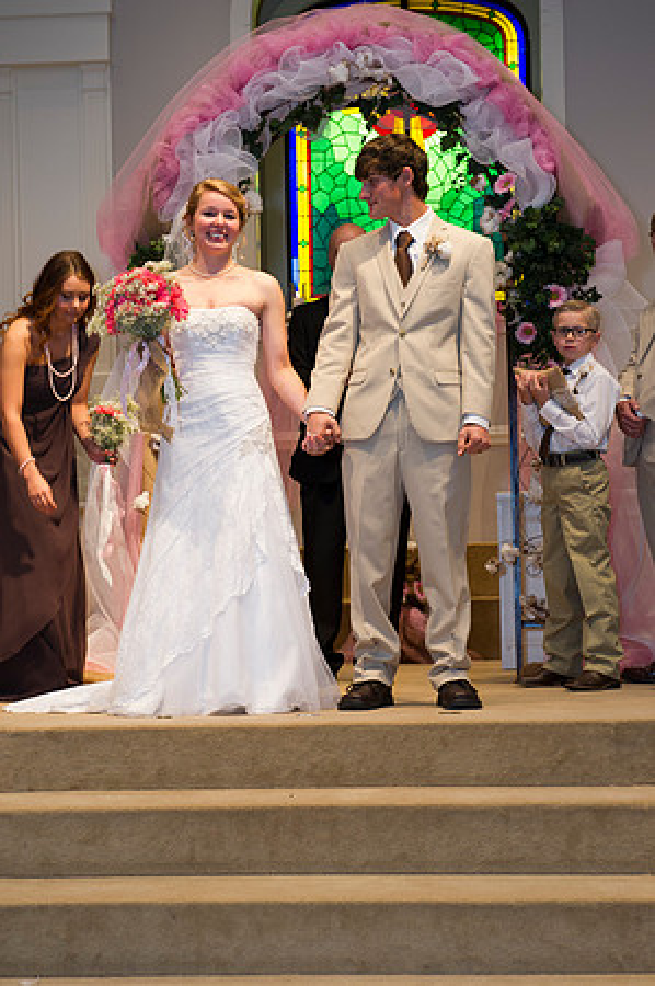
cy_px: 493
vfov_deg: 30.5
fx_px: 1805
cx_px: 328
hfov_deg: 20.6
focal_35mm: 66
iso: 1600
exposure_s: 1/160
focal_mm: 66
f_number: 5.6
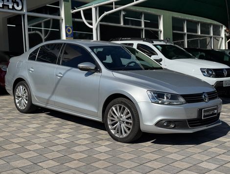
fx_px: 319
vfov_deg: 30.3
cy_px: 87
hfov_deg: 39.6
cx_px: 115
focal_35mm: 48
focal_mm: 6.76
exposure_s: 1/10526
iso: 64
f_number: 1.78
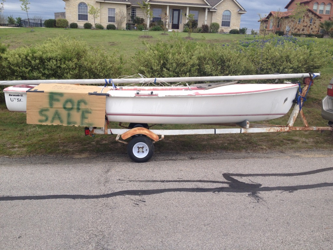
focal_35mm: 35
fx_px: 337
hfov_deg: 52.6
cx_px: 166
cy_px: 125
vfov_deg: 40.7
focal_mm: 4.28
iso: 50
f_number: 2.4
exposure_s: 1/1284
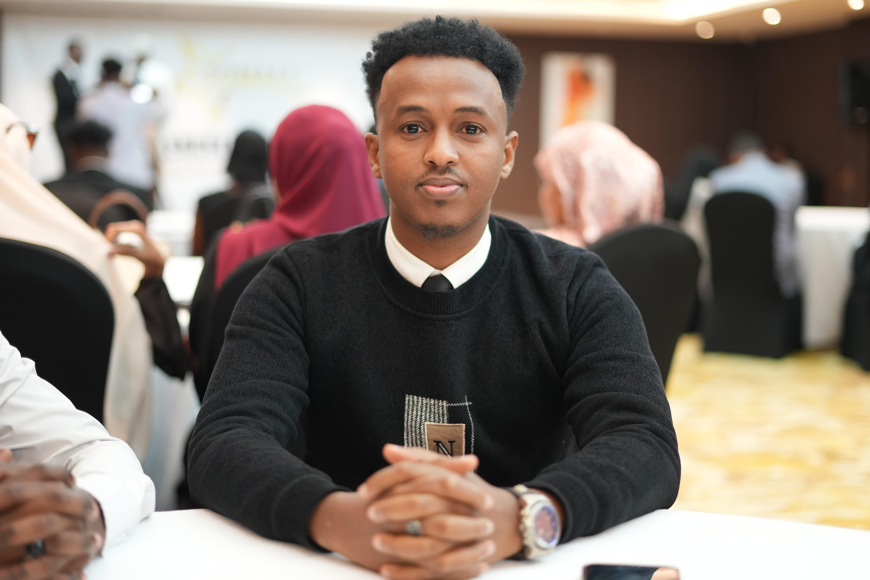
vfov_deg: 26.0
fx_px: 1257
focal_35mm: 52
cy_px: 281
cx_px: 436
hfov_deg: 38.2
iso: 1600
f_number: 1.8
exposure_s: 1/125
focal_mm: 50
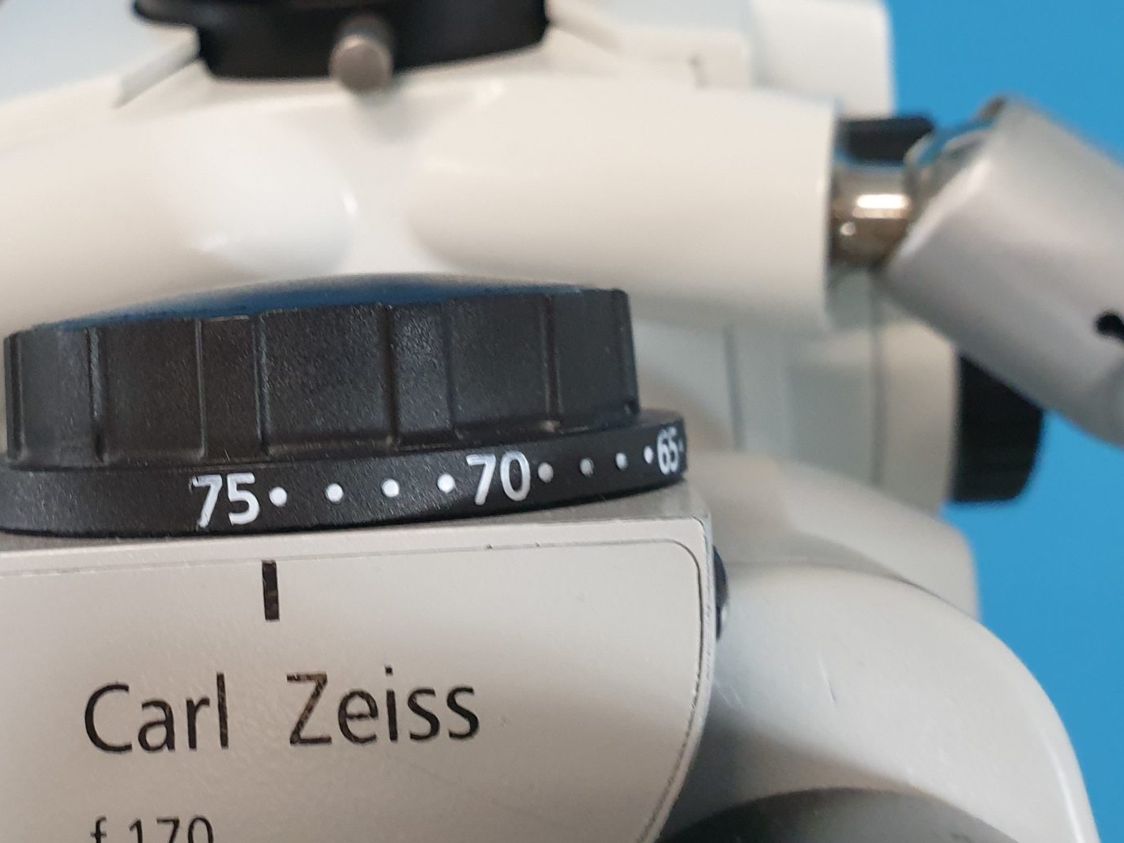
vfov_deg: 30.3
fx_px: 1558
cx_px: 242
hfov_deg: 38.3
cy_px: 440
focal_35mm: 48
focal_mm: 4.3
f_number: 2.4
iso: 250
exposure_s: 1/25
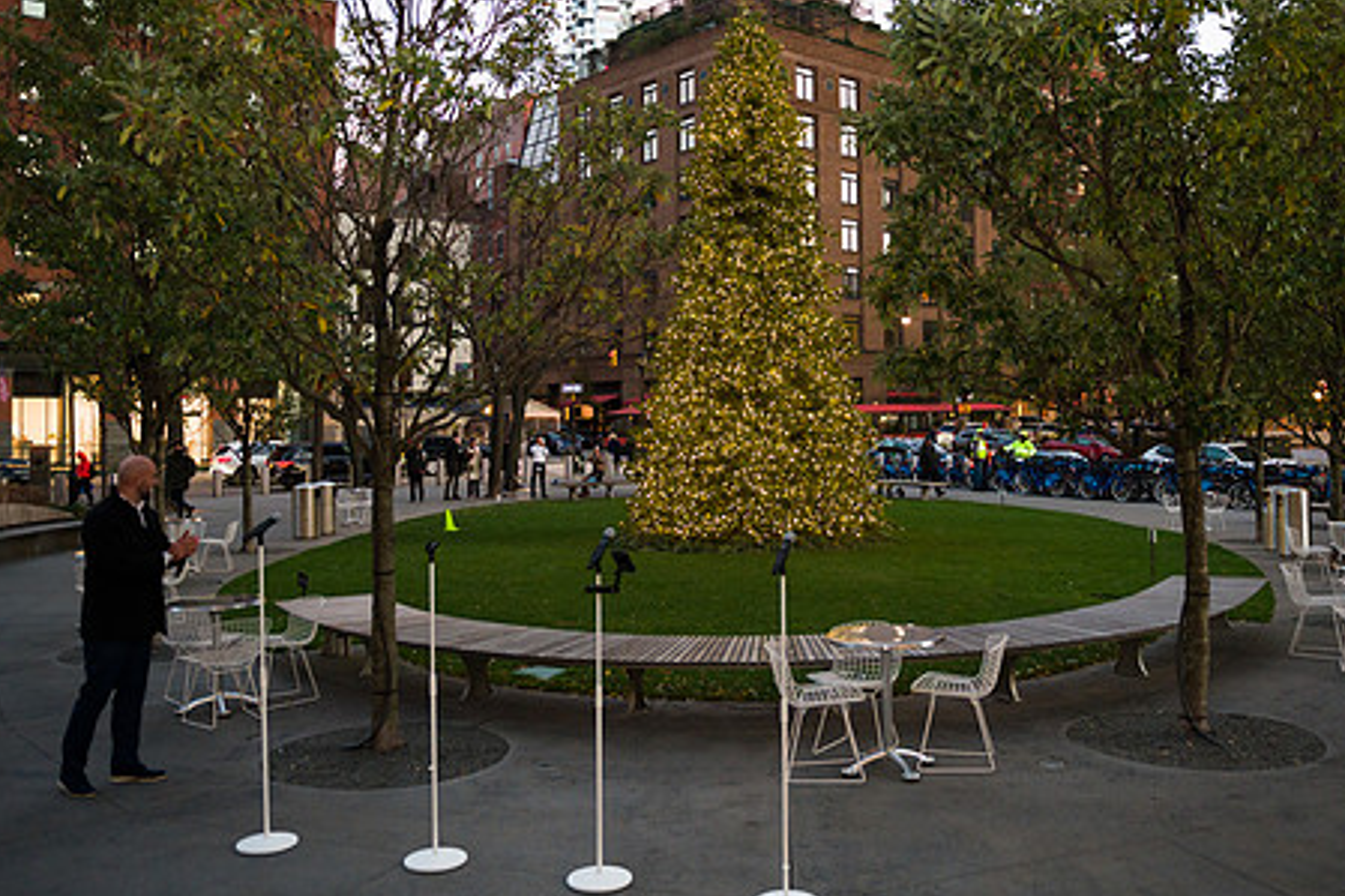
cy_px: 381
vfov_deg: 42.2
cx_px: 773
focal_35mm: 31
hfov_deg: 60.0
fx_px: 1158
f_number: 4
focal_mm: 24
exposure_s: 1/200
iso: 1600
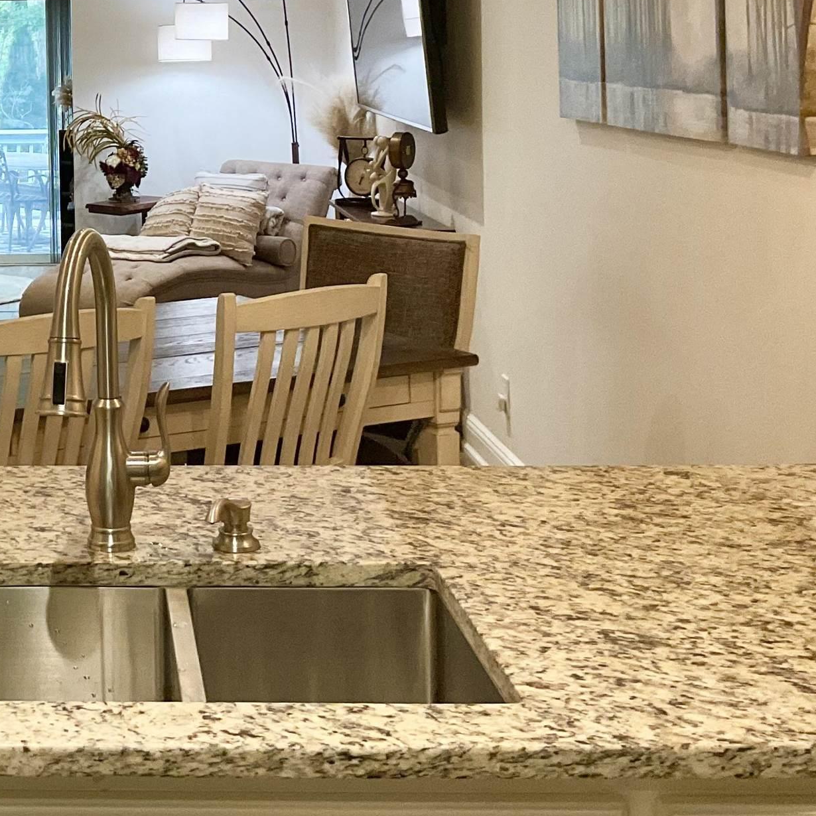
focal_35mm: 64
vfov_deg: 25.9
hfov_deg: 25.6
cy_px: 64
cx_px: 3
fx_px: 1707
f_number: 1.8
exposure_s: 1/60
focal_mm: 3
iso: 125
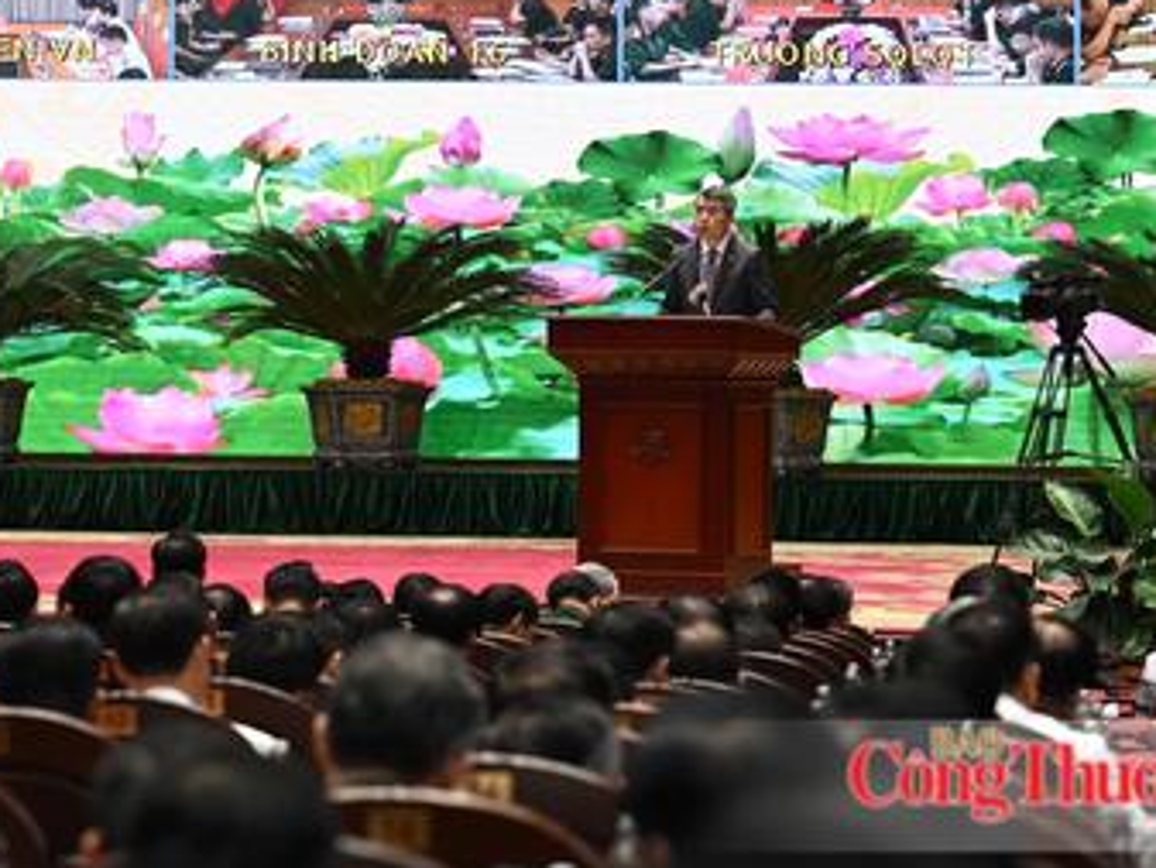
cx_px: -45
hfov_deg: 9.3
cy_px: -15
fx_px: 7015
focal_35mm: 210
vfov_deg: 7.1
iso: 1000
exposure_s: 1/160
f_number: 4
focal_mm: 92
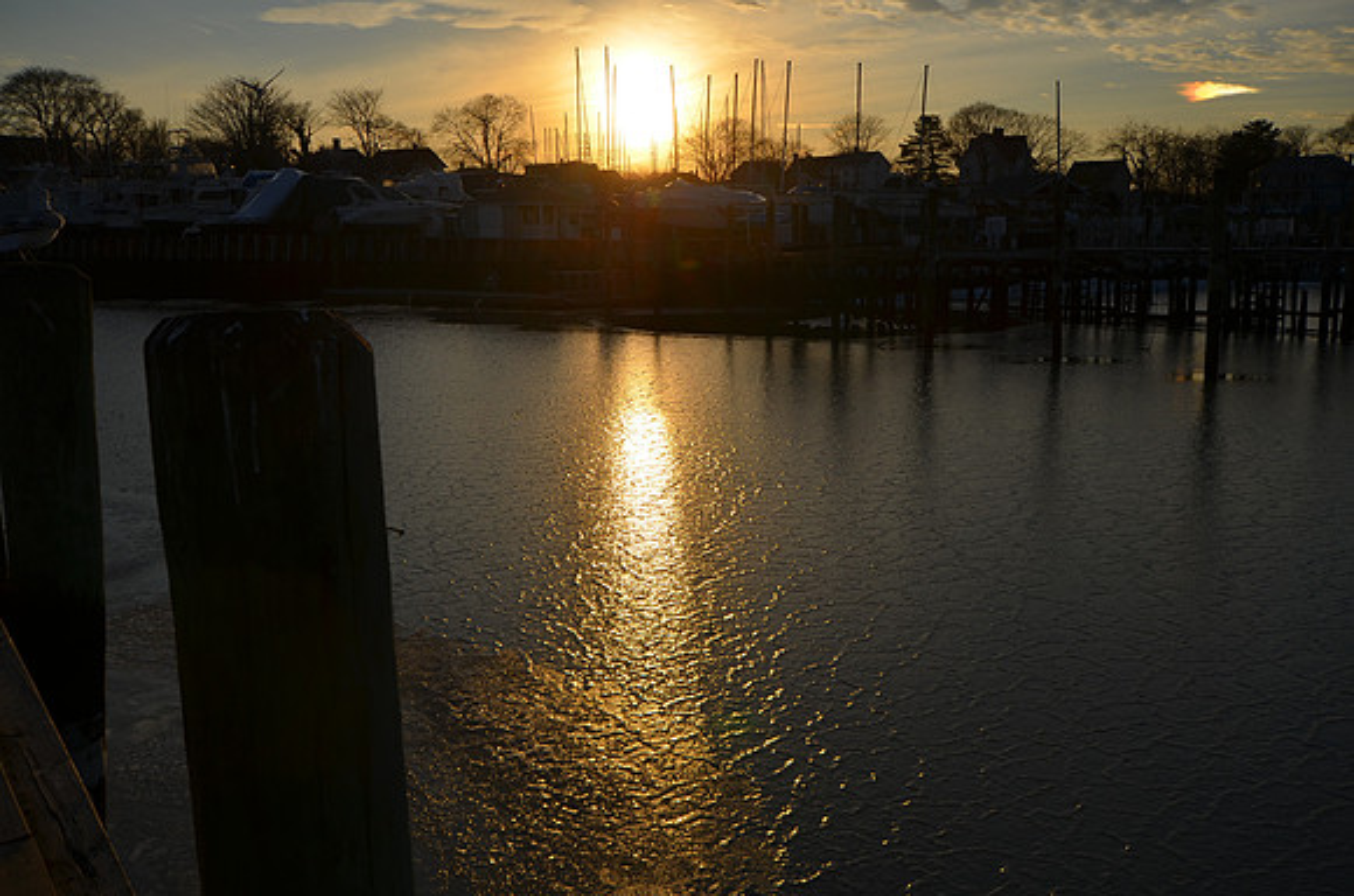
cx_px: 677
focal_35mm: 36
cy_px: 448
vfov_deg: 36.7
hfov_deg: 53.2
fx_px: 1351
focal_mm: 24
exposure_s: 1/500
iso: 100
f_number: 10
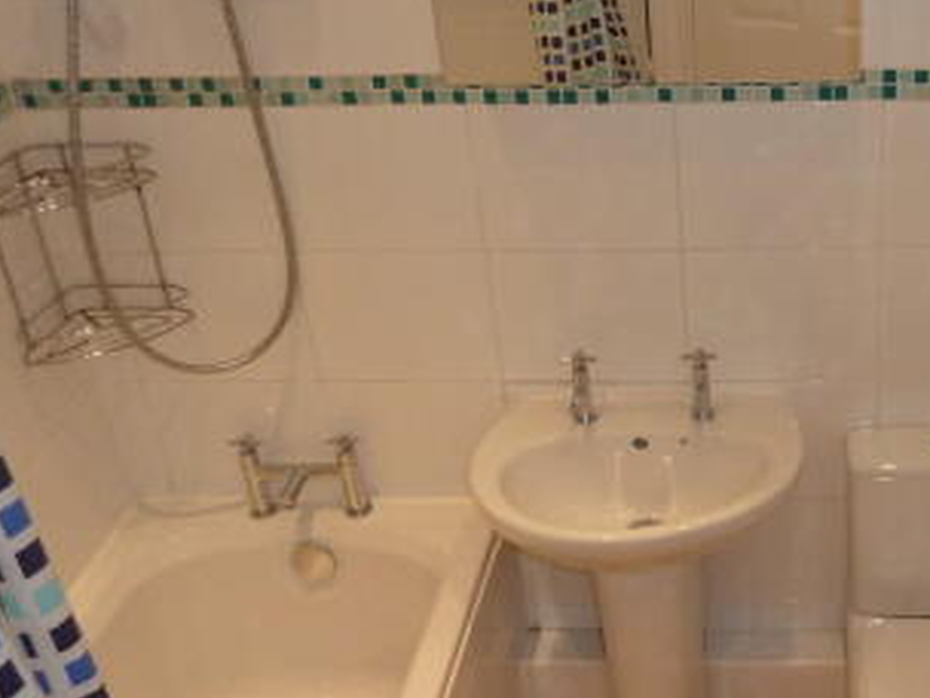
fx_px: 1290
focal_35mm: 48
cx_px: 785
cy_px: 439
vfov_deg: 30.1
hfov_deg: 37.7
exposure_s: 1/30
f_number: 3.3
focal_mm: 4.1
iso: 125
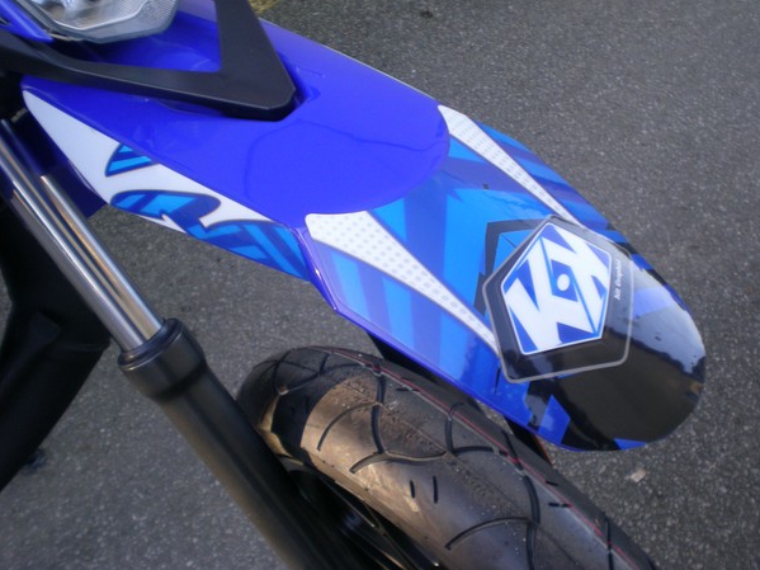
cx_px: 402
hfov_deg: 40.4
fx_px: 1032
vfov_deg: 30.9
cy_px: 272
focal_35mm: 47
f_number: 3.5
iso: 106
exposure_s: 1/62
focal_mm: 7.4
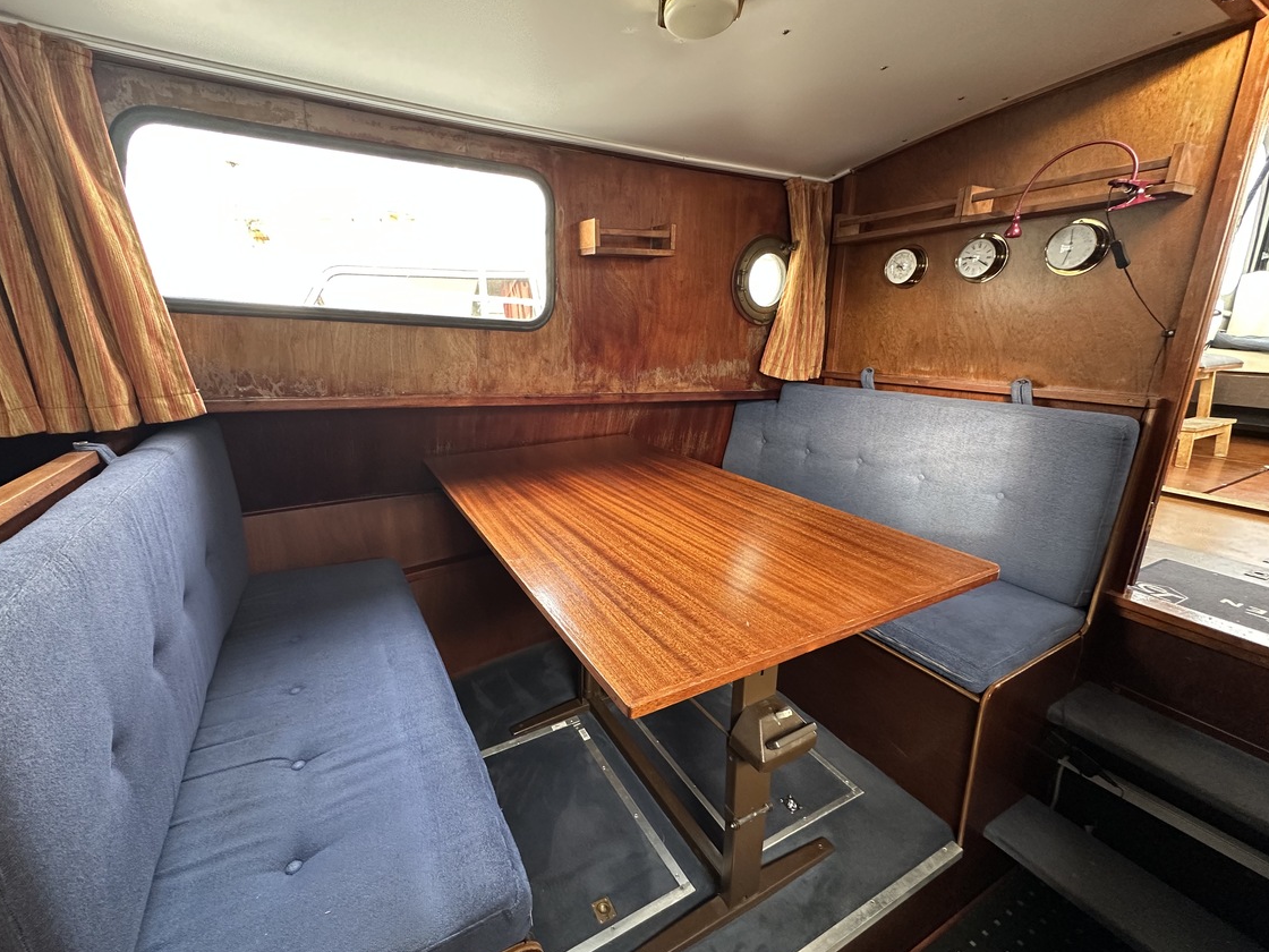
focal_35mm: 15
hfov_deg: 98.1
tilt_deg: -16.7
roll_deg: +4.1
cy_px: 478
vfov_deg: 81.7
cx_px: 596
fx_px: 550
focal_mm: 2.22
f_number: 2.2
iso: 320
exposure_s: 1/74
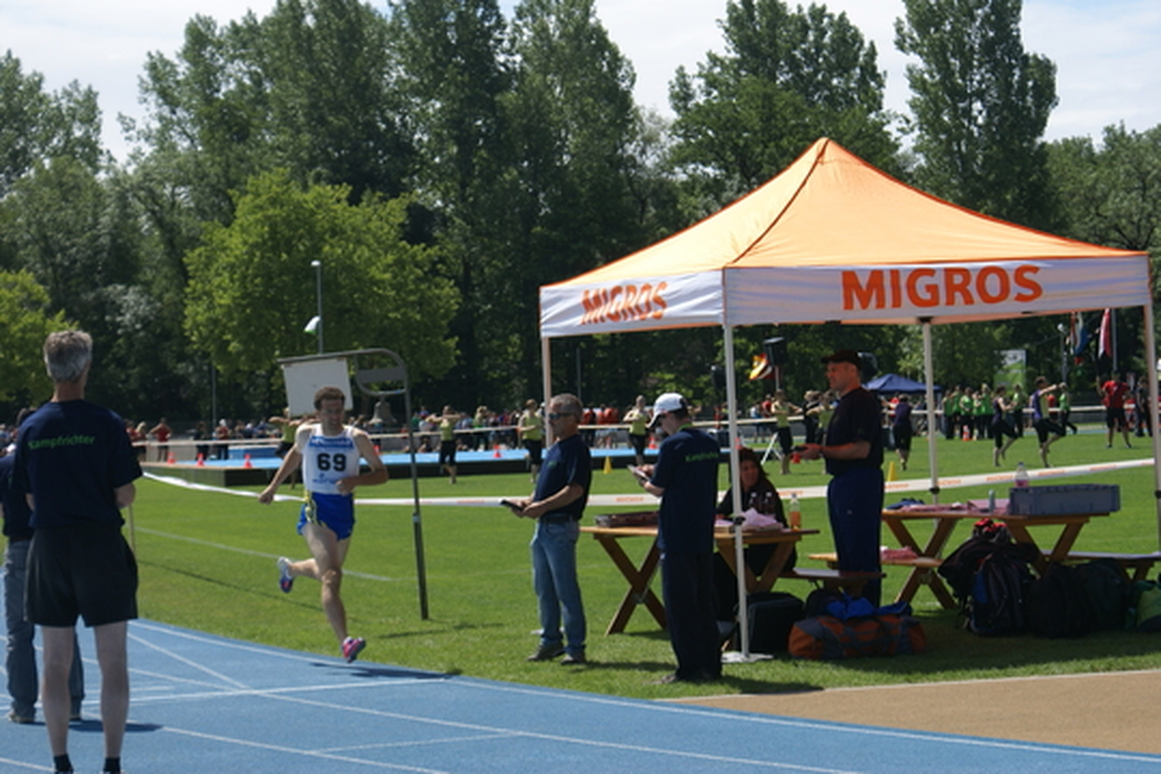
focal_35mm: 105
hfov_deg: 19.5
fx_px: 3386
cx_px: 580
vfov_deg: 13.0
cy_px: 387
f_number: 7.1
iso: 100
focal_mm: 70
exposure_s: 1/400
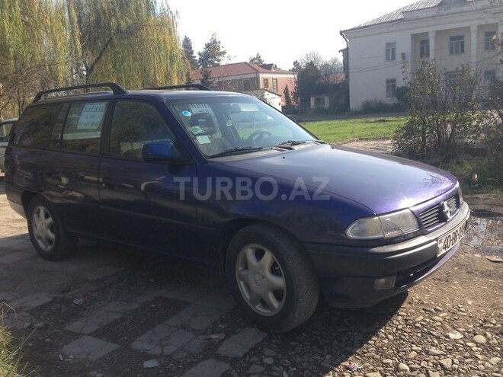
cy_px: 188
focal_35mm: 33
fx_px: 480
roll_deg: +4.2
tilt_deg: -8.7
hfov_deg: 55.4
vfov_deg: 42.9
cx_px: 252
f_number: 2.4
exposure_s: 1/763
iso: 50
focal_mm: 4.12
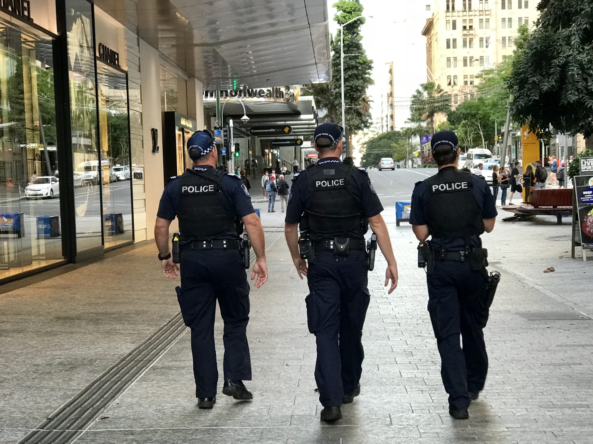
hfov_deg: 31.2
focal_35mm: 62
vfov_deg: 23.6
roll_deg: +1.2
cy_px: 235
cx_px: 318
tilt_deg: -3.0
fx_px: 1062
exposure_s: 1/50
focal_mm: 6.6
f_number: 2.8
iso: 64
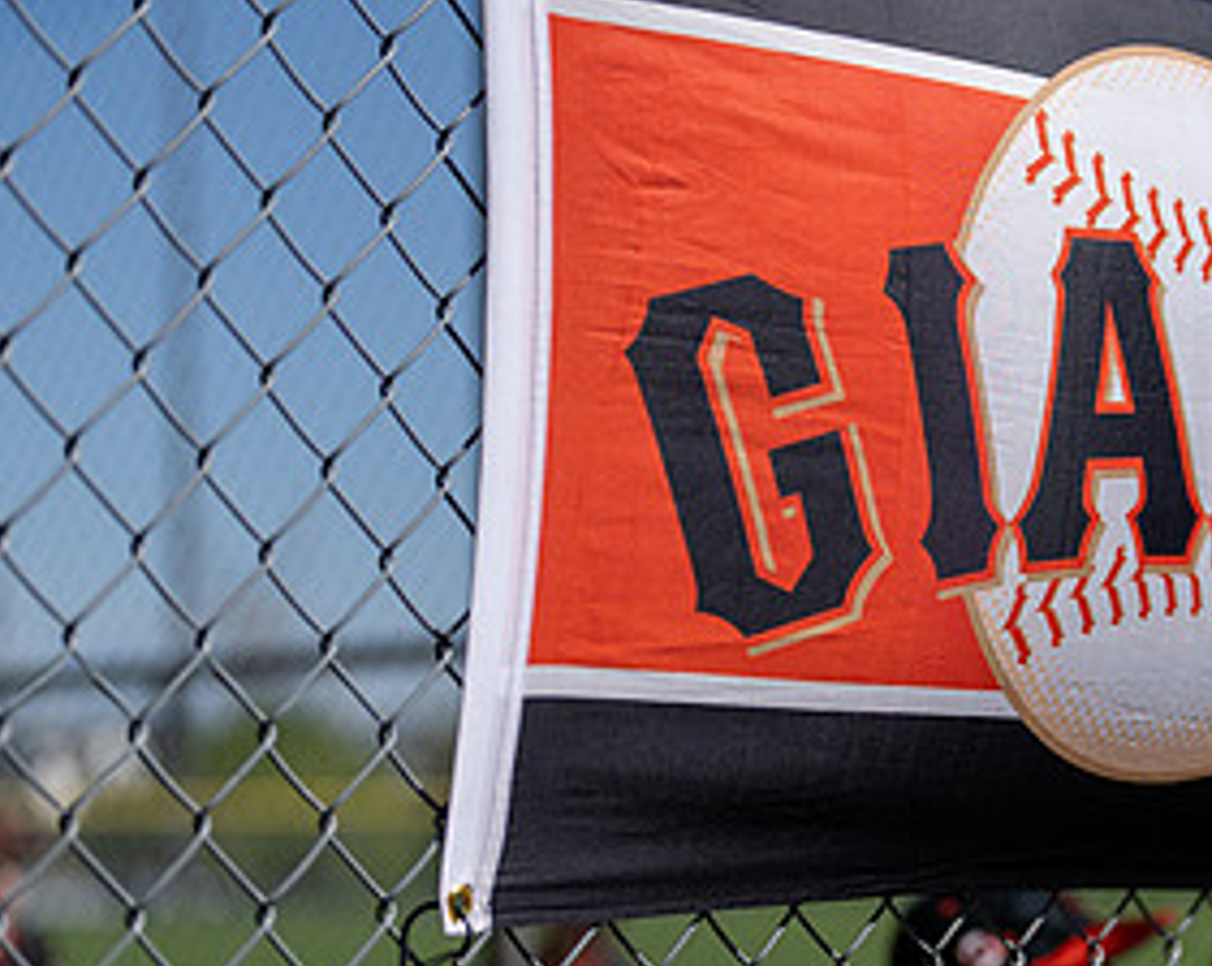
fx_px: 3510
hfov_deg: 19.3
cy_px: 477
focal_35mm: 98
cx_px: 1015
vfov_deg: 15.7
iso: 100
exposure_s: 1/12800
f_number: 1.2
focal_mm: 50
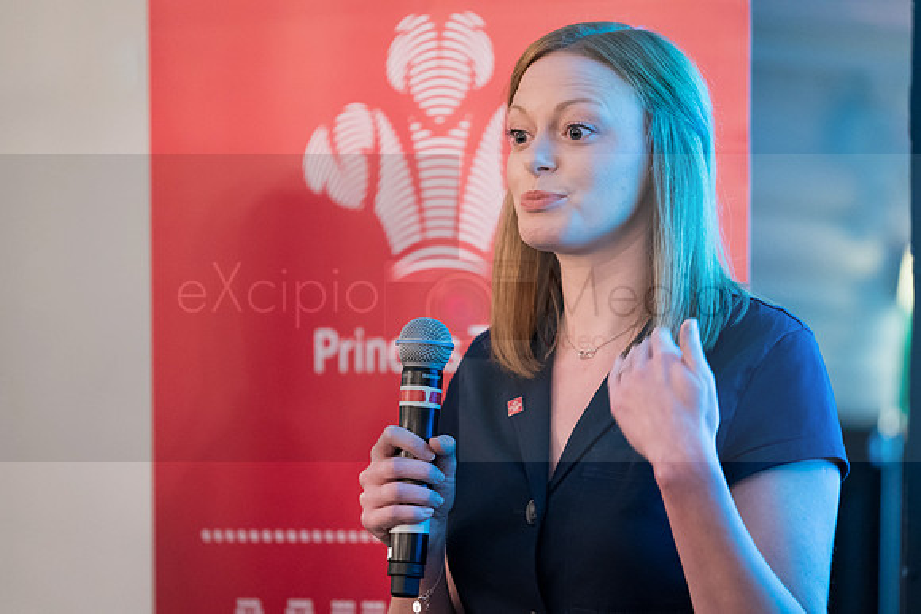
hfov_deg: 8.9
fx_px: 5942
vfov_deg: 5.9
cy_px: 356
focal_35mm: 232
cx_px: 505
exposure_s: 1/80
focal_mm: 200
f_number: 2.8
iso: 6400
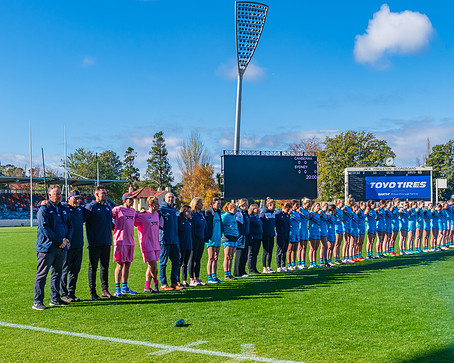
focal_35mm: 50
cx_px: 265
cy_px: 197
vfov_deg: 30.2
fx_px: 672
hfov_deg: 37.2
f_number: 8
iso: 200
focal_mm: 26
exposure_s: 1/640
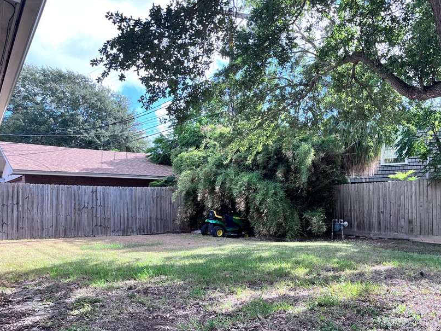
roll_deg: +0.7
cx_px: 251
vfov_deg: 42.6
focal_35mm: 33
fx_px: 420
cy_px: 208
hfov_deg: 55.2
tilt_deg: +3.4
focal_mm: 5.1
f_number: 1.6
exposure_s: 1/558
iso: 50
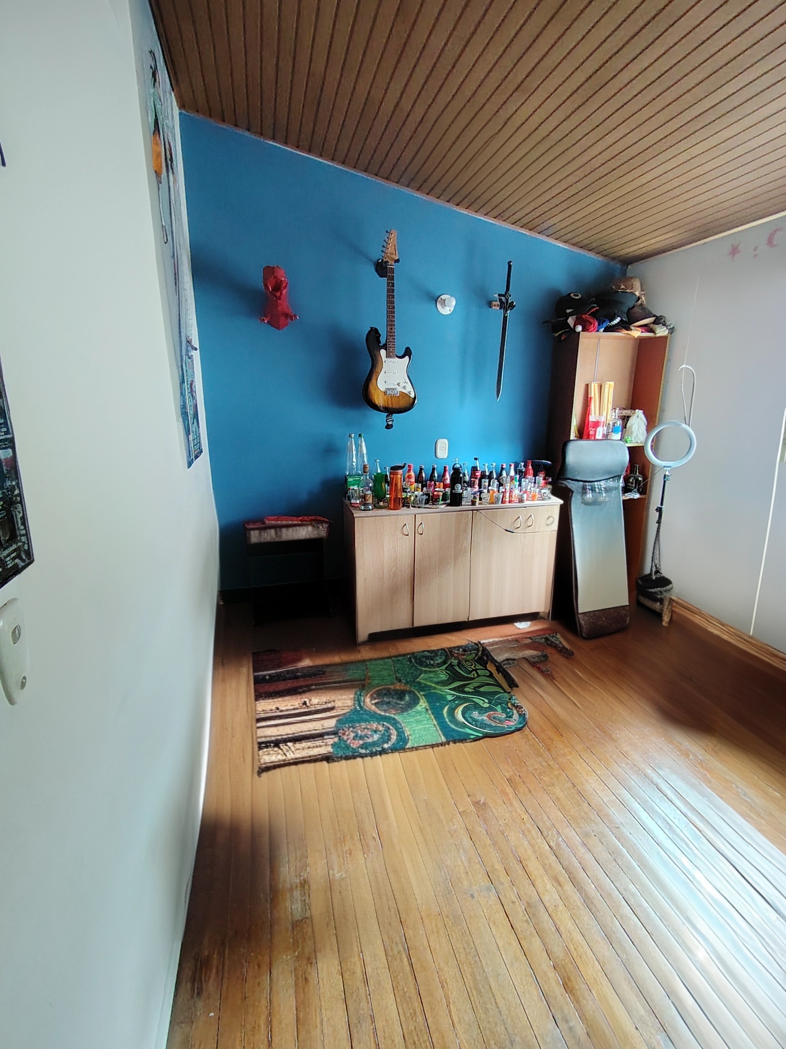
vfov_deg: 91.0
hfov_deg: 74.7
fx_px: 515
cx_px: 393
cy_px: 524
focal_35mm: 17
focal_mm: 1.43
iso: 368
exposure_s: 1/33.3
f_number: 2.2
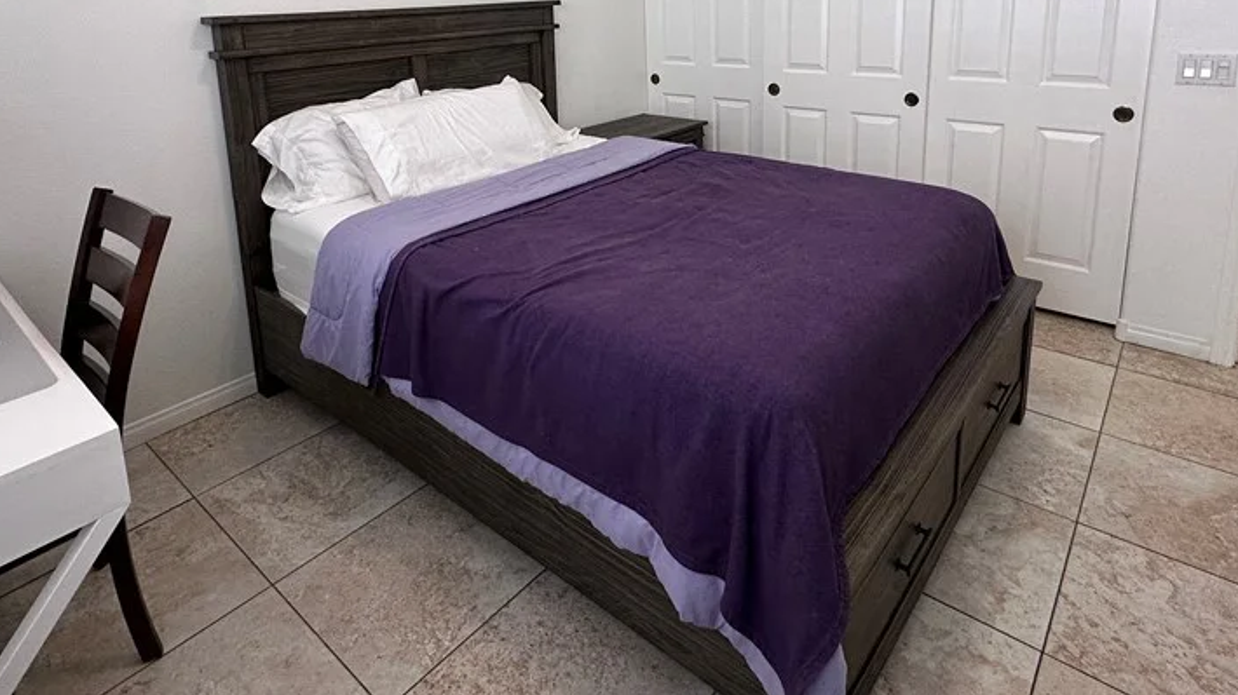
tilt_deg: -10.0
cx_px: 581
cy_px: 124
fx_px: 722
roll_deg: +1.8
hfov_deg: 81.1
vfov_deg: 48.1
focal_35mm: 22
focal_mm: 2.22
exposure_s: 1/120
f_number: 2.2
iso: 125
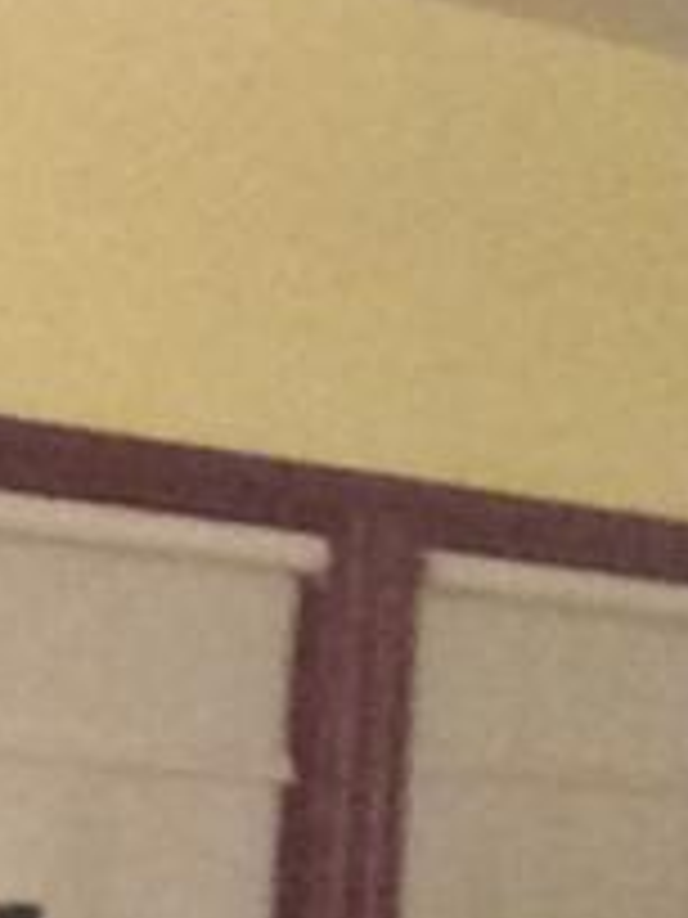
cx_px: -697
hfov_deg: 9.8
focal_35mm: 140
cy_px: 1008
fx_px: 3710
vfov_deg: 13.8
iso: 500
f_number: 2.4
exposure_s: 1/15
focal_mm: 2.15
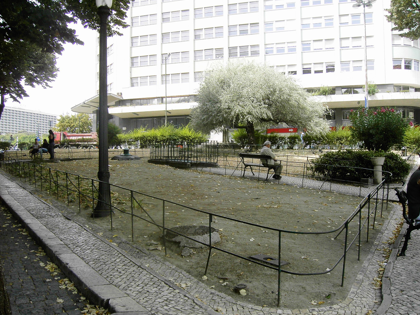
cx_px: 210
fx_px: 437
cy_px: 155
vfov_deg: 39.7
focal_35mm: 36
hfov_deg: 51.4
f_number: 4.8
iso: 100
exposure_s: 1/100
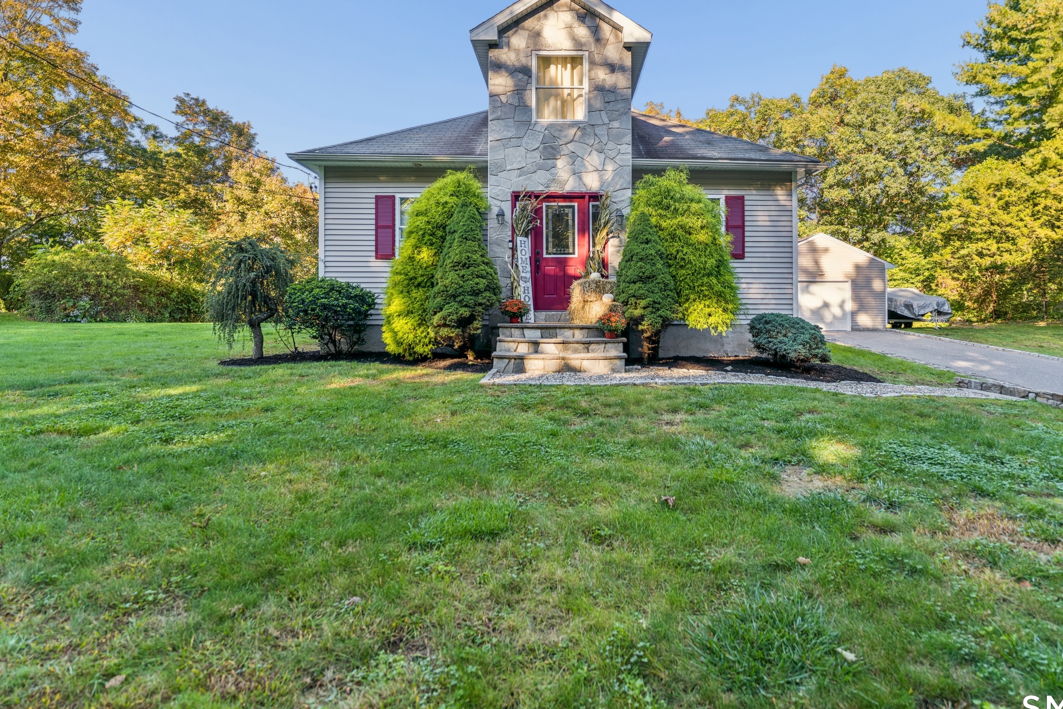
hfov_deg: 88.7
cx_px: 574
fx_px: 542
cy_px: 304
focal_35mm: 18
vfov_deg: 66.0
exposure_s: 1/125
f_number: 2.8
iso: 100
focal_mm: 15.3
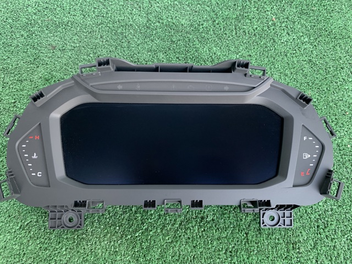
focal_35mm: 26
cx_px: 176
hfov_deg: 67.3
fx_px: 264
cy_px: 132
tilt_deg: -65.3
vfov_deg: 53.0
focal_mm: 4.25
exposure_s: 1/60
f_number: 1.8
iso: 160
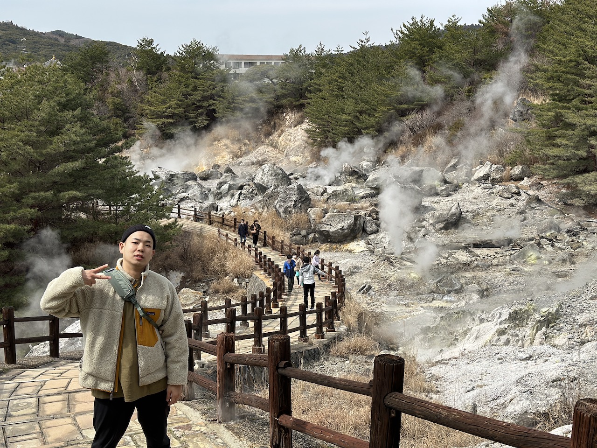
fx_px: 828
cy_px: 224
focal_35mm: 48
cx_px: 298
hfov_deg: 39.7
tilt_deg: -12.2
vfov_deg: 30.3
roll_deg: +0.2
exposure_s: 1/5000
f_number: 1.78
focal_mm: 6.86
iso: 100
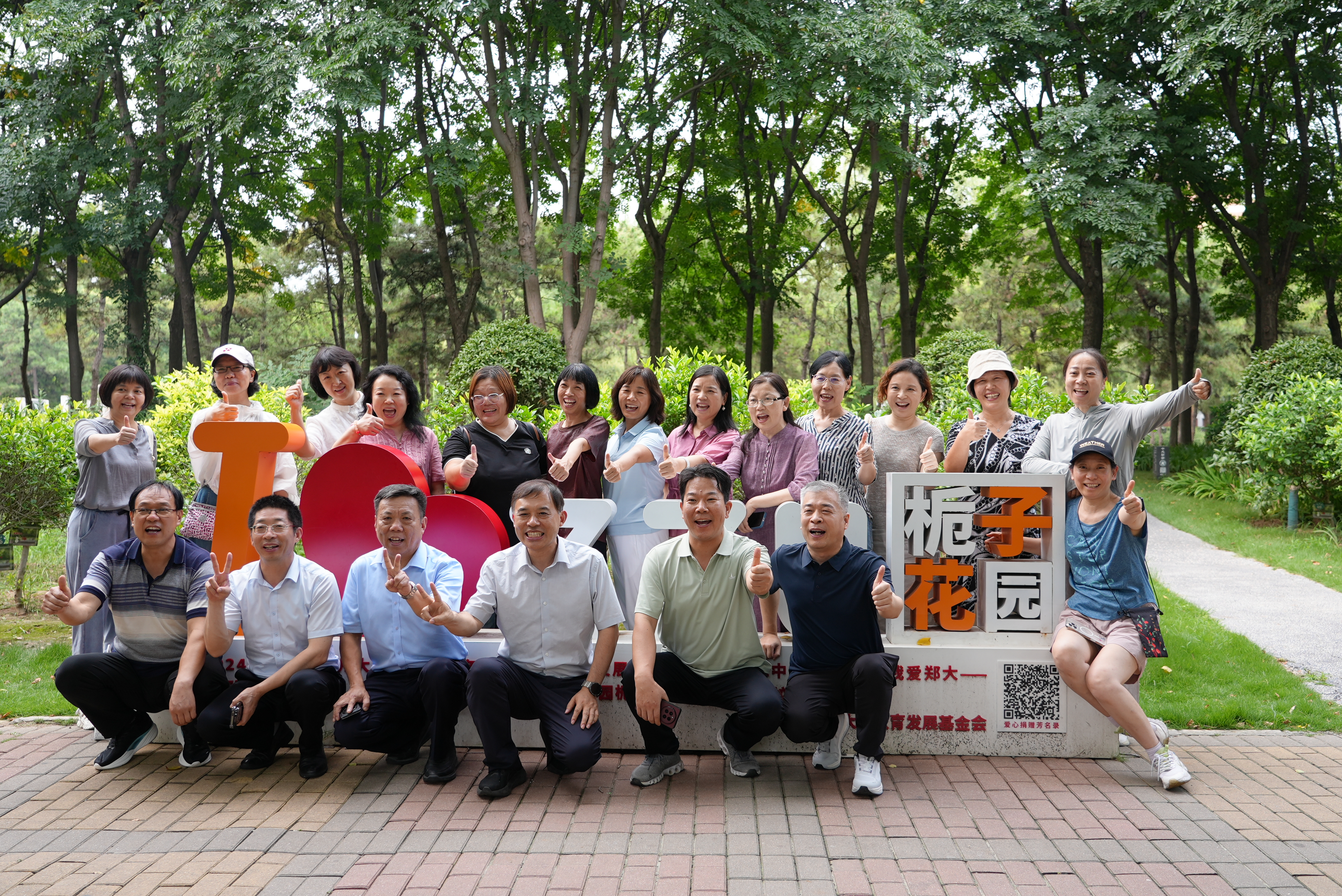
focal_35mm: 33
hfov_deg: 57.2
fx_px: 1231
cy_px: 448
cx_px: 671
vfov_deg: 40.0
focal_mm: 33
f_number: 4
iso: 250
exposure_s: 1/160
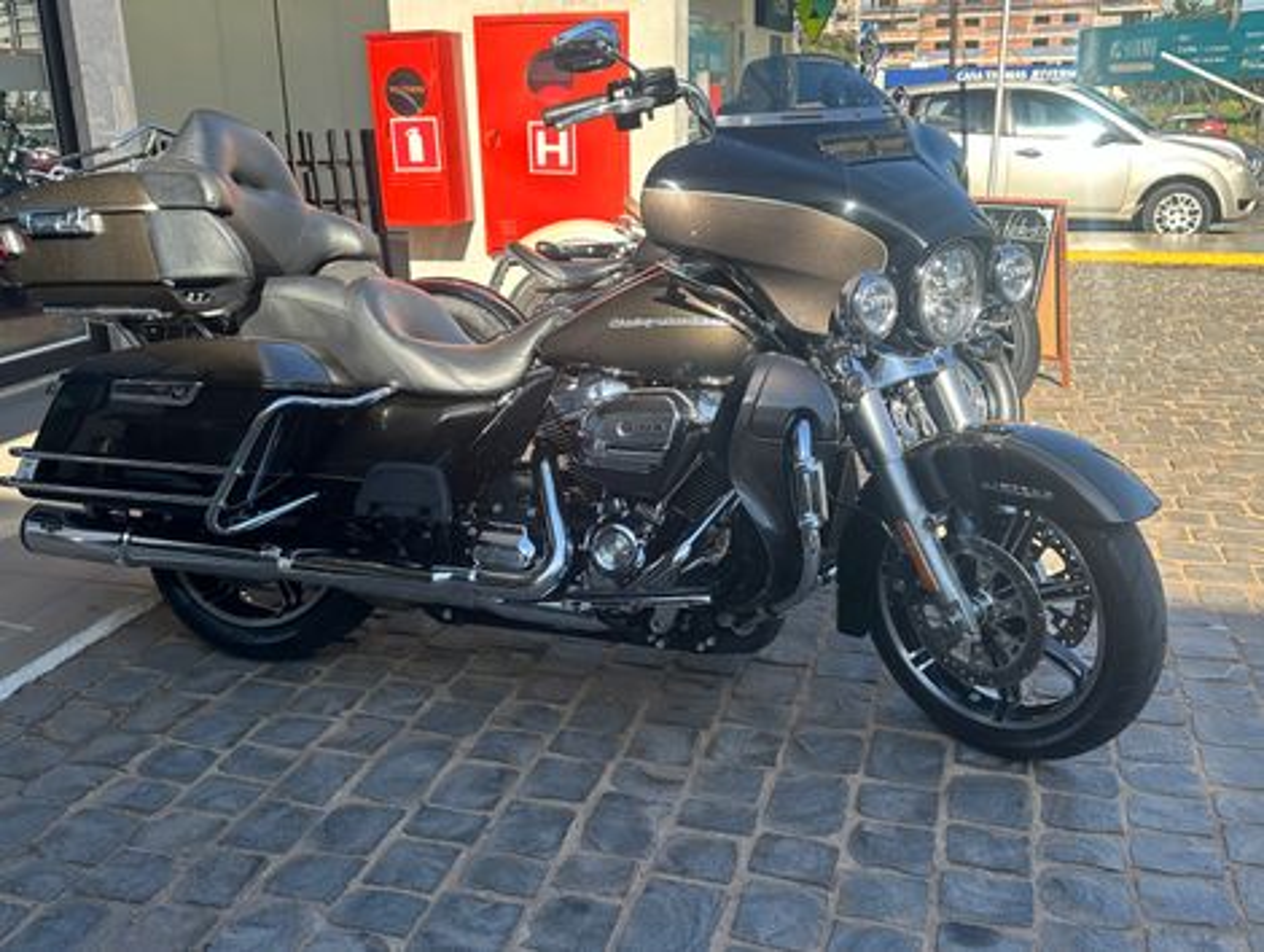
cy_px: 476
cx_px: 632
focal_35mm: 24
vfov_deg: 56.9
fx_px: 878
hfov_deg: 71.5
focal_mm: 6.86
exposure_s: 1/1095
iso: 80
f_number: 1.78
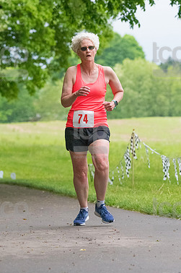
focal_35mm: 286
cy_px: 139
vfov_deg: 7.2
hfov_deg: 4.8
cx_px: 90
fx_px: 2163
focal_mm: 160
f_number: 5.6
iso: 6400
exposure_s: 1/1250
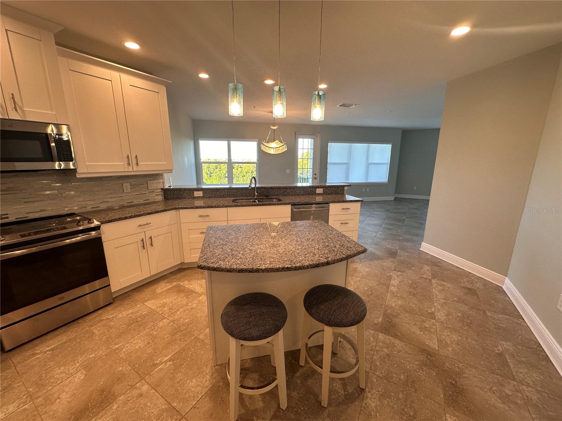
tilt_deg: -11.5
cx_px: 281
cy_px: 210
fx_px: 227
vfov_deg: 85.7
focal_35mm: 14
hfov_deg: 102.1
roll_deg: -0.5
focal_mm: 2.22
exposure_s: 1/120
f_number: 2.2
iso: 100
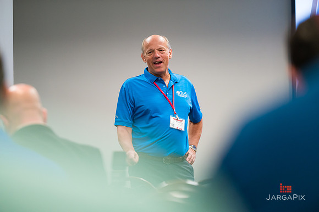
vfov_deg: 6.9
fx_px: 1771
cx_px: 160
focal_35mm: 200
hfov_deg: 10.3
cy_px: 106
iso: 3200
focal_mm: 200
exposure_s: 1/125
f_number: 3.2
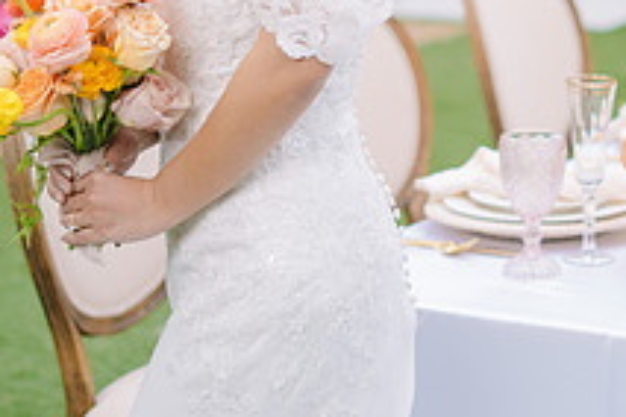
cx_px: 594
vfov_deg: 10.0
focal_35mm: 136
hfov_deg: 14.9
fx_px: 2365
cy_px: -51
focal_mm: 50
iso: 64
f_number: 2
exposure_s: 1/160
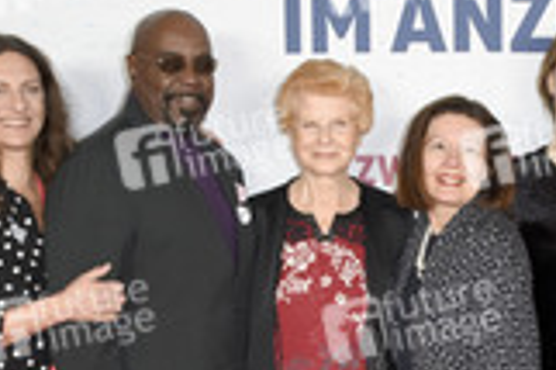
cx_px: 458
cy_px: 408
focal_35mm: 84
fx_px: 1296
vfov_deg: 15.8
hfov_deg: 23.8
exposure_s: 1/60
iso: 640
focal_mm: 20
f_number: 6.3
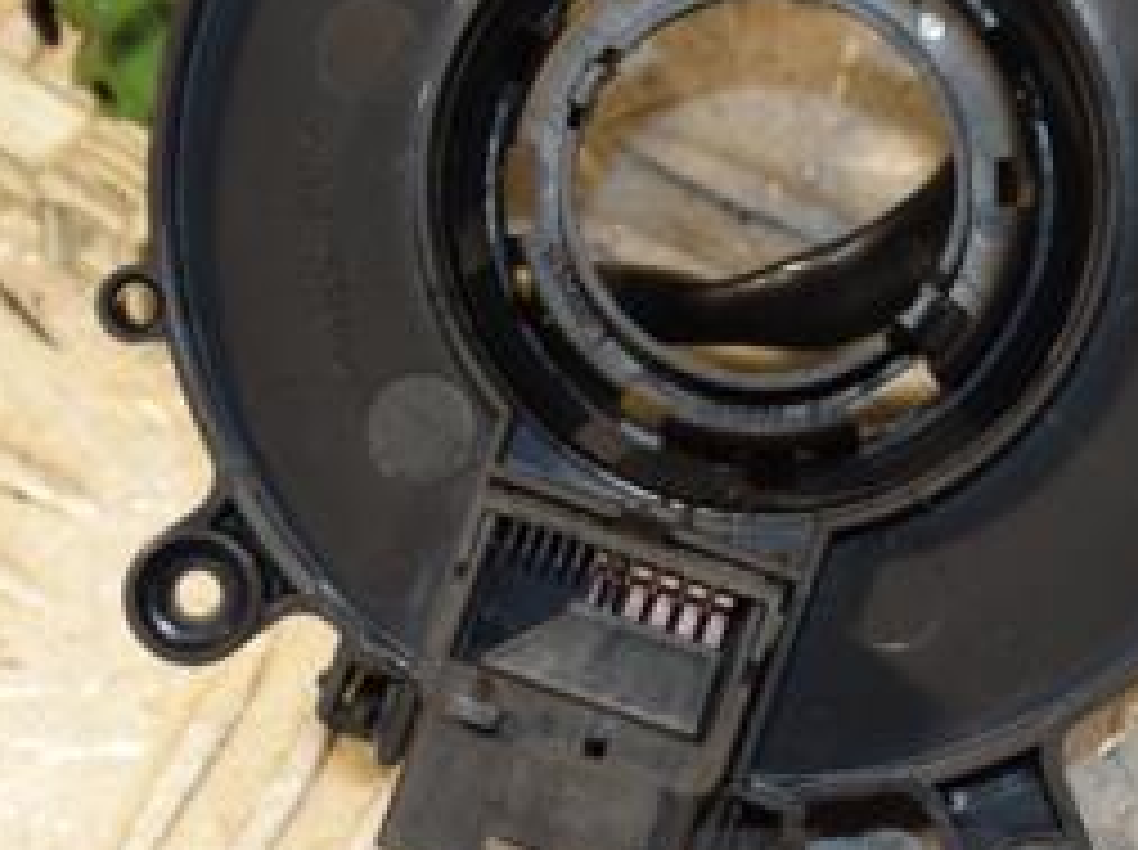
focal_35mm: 274
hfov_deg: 7.2
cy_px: 297
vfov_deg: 5.4
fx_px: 8995
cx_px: 603
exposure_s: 1/200
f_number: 6.3
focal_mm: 80
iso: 800
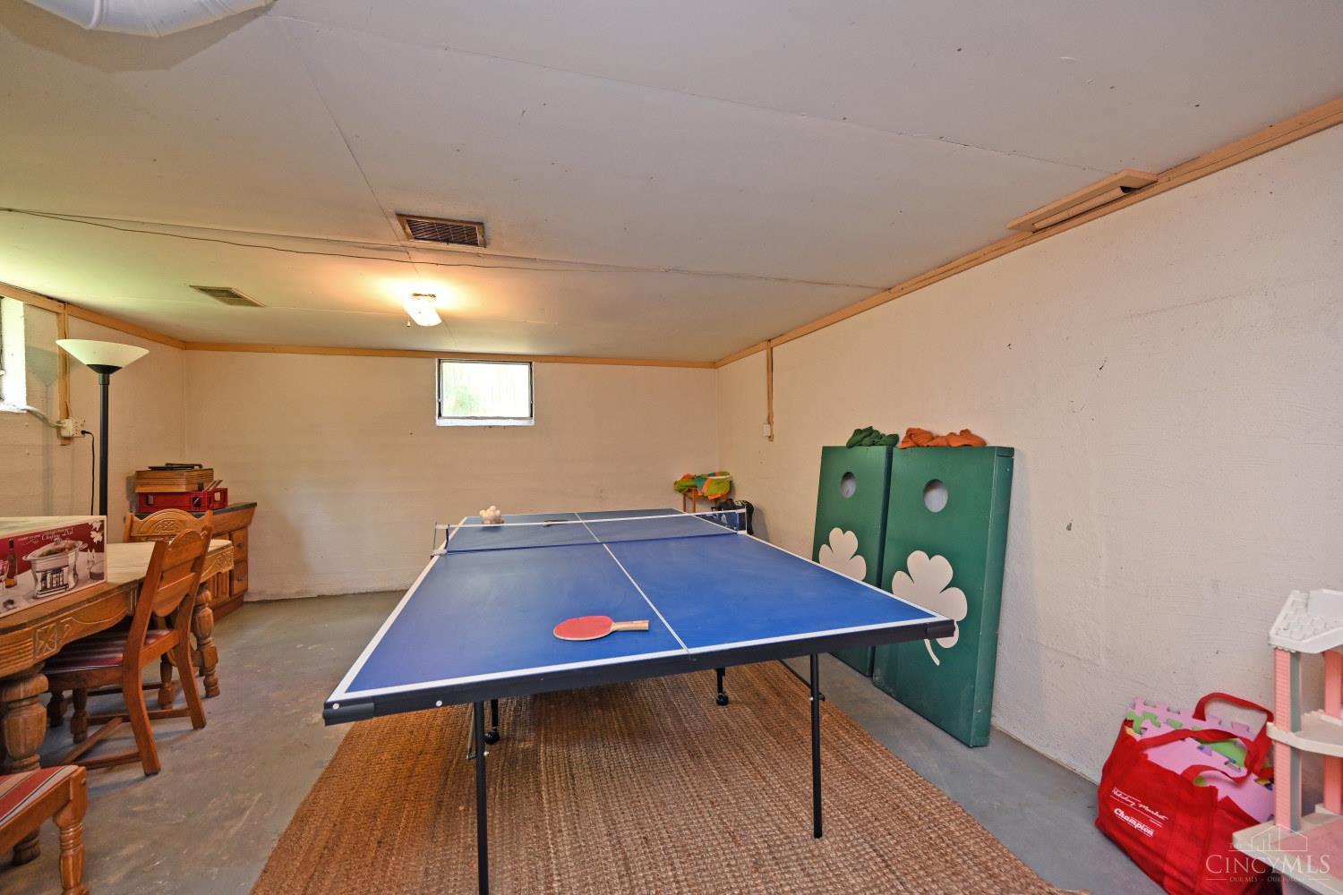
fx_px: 522
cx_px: 672
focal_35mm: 14
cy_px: 448
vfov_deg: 81.2
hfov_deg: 104.3
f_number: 4
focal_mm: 14
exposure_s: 1/60
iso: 450
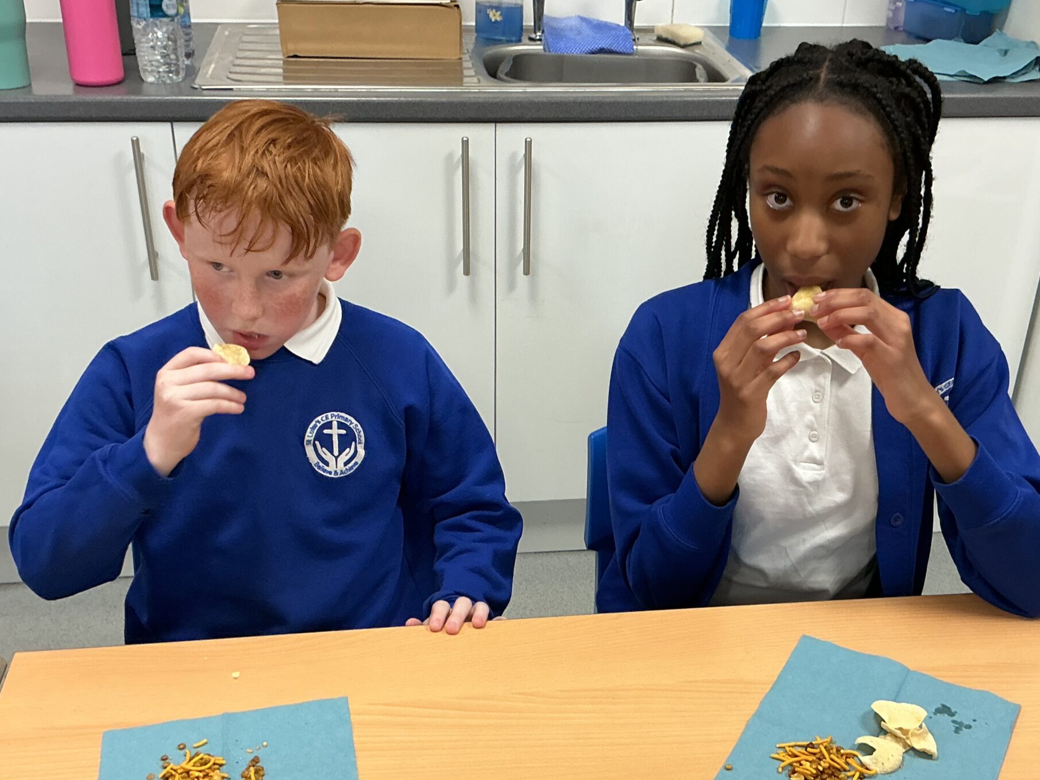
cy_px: 455
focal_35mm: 41
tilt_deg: -29.3
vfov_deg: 35.0
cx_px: 570
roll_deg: -2.1
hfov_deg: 45.7
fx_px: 1232
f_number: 1.8
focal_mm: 3
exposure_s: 1/50
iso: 80
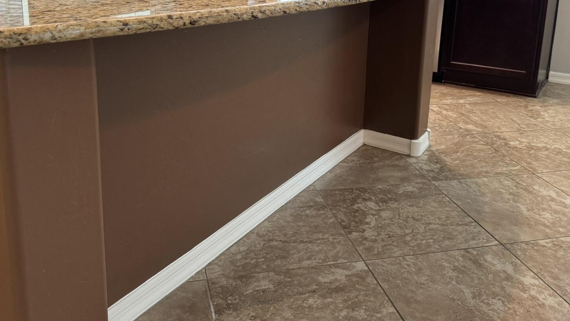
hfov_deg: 54.0
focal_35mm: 37
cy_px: 63
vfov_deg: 31.2
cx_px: 283
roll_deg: -2.0
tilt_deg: -14.9
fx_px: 559
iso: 200
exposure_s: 1/60
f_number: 1.78
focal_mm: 6.76
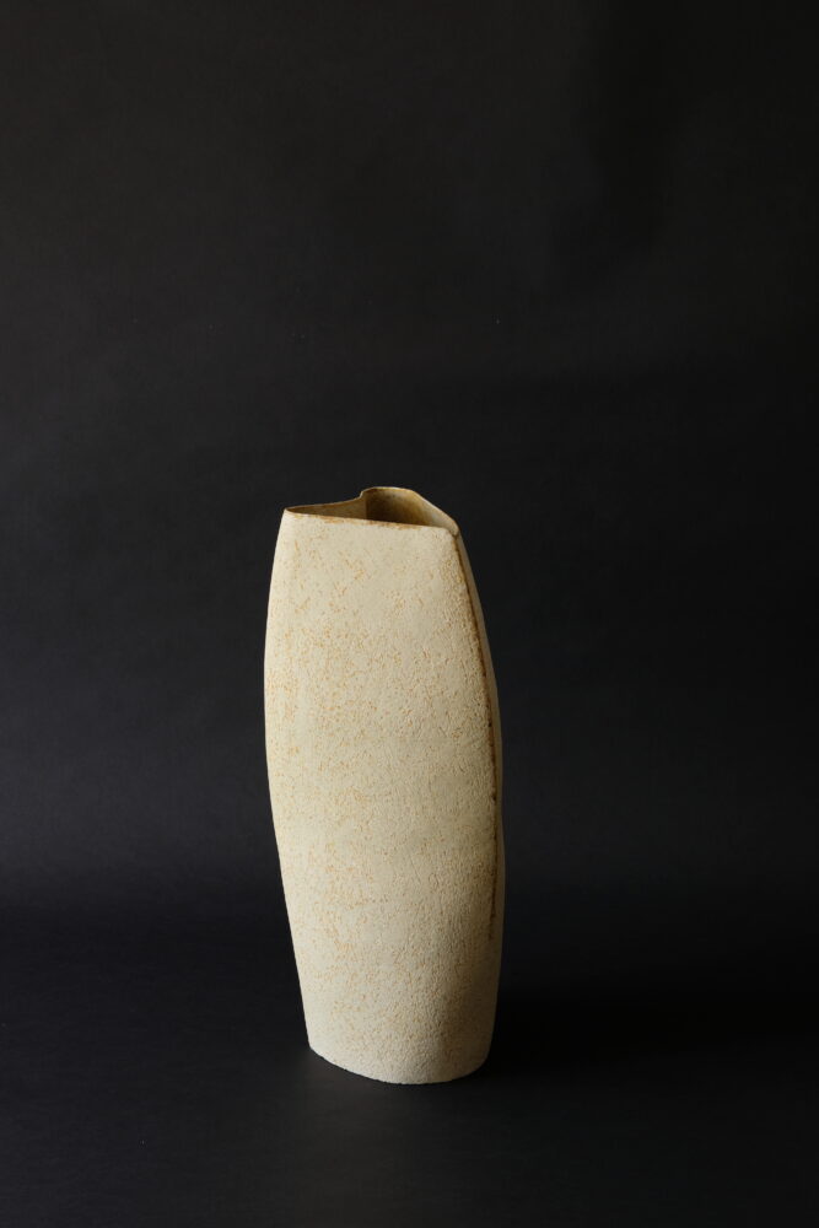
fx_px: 1808
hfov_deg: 25.5
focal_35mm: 53
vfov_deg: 37.5
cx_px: 410
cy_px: 614
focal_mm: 35
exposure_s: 1/10
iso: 200
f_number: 9
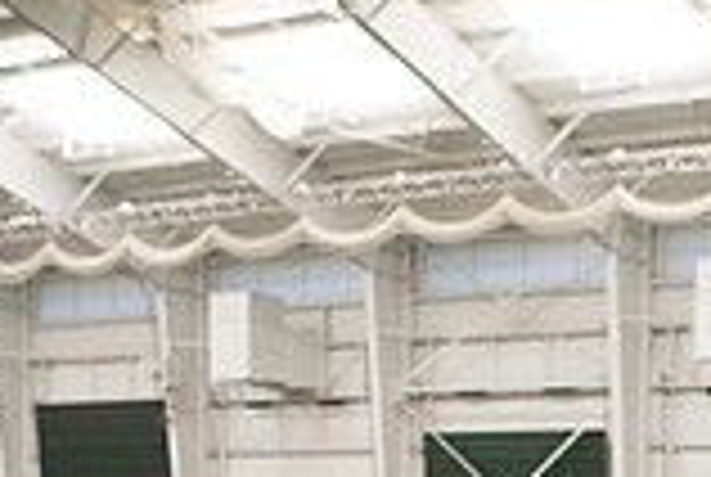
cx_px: 770
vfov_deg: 14.0
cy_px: 826
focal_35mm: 88
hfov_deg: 21.9
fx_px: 1741
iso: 2000
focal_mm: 24
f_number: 2.8
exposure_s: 1/200
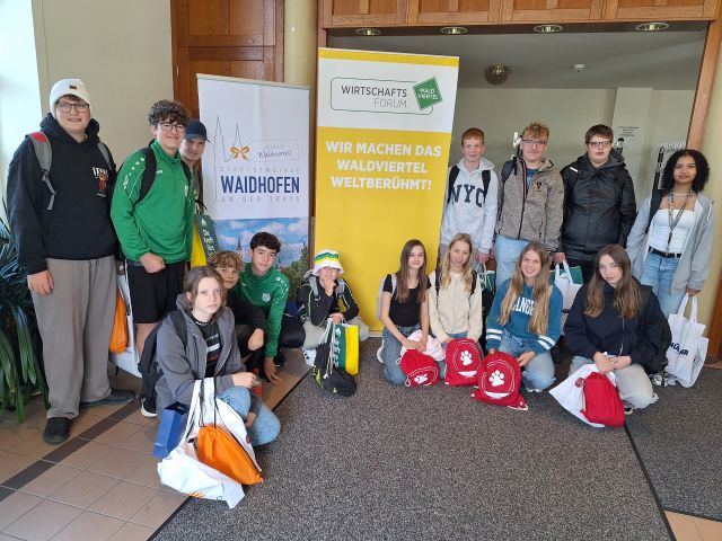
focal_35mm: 23
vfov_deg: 58.9
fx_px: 480
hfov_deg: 73.9
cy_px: 270
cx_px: 361
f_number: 1.8
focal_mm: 5.54
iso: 64
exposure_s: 1/100
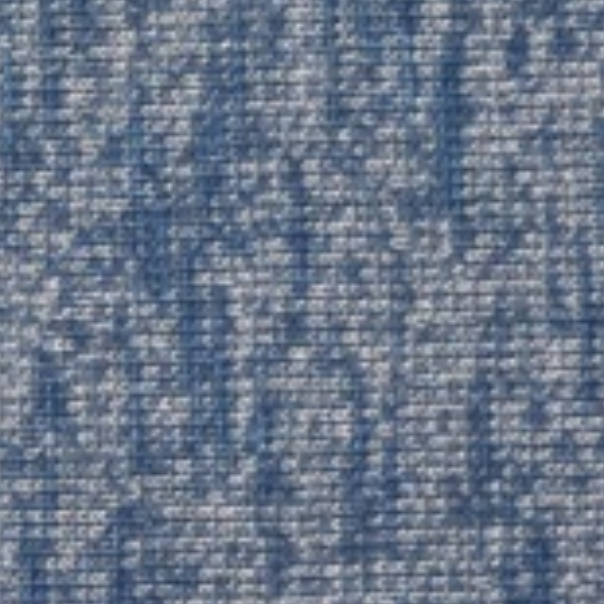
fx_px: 5330
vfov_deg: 6.4
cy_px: -318
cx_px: -105
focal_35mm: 270
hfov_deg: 6.4
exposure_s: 1/200
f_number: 8
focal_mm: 32
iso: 125
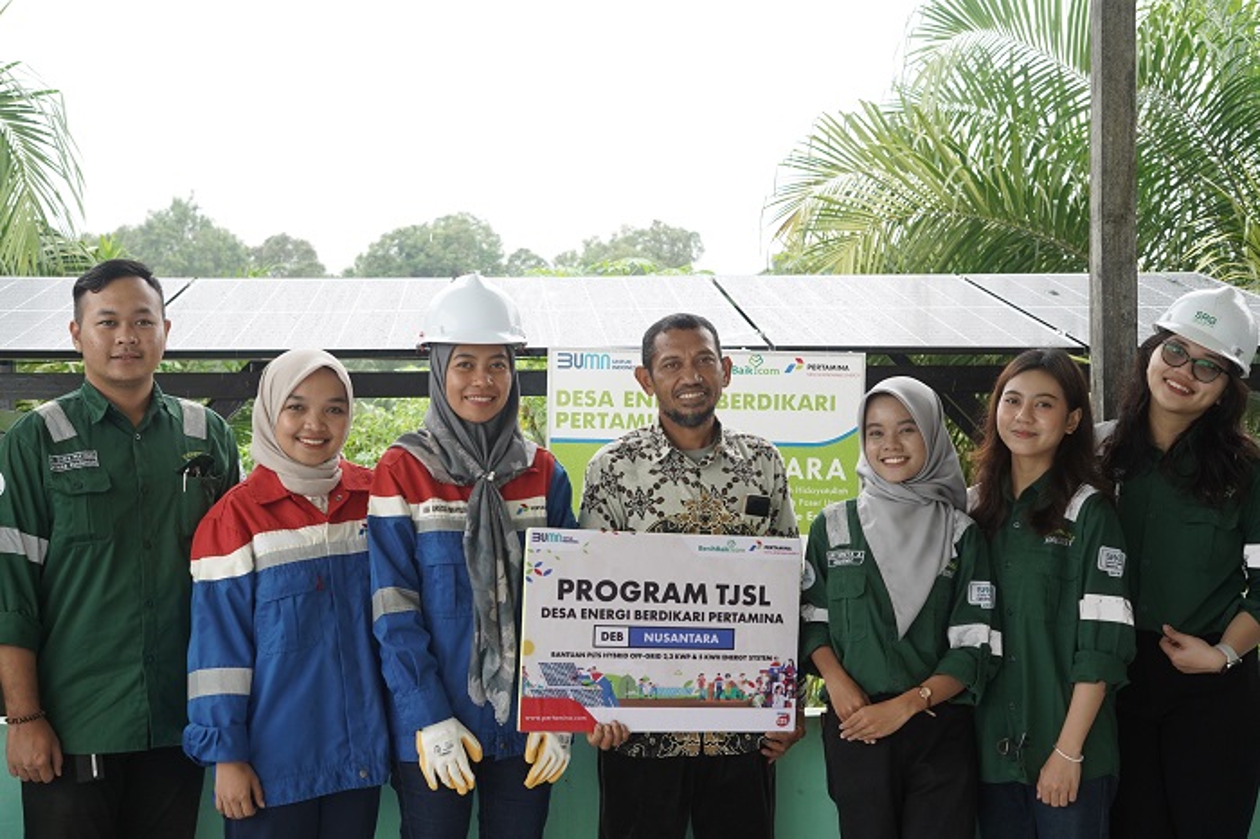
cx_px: 630
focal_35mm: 50
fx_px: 1749
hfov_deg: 39.6
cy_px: 420
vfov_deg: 27.0
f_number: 6.3
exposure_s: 1/250
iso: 1600
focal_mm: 50
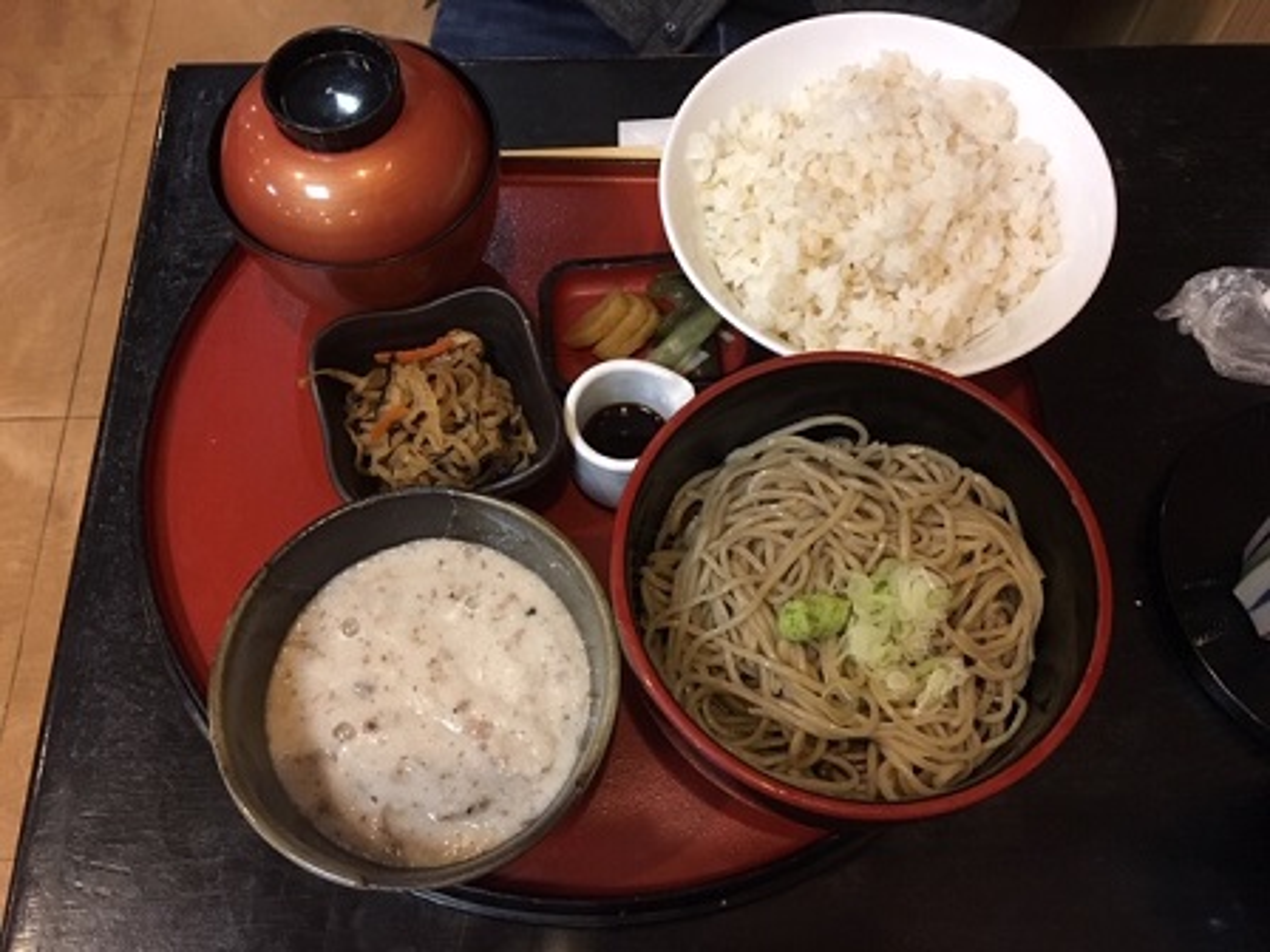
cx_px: 635
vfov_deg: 48.2
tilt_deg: -66.4
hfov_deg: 61.7
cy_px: 476
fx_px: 1064
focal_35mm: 29
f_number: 2.2
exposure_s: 1/17
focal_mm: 4.15
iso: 200
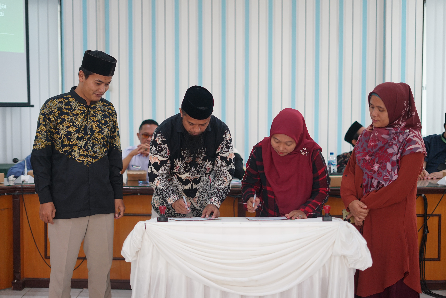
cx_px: 223
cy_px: 149
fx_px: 619
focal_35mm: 50
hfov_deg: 39.6
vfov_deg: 27.0
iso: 320
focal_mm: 50
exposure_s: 1/160
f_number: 2
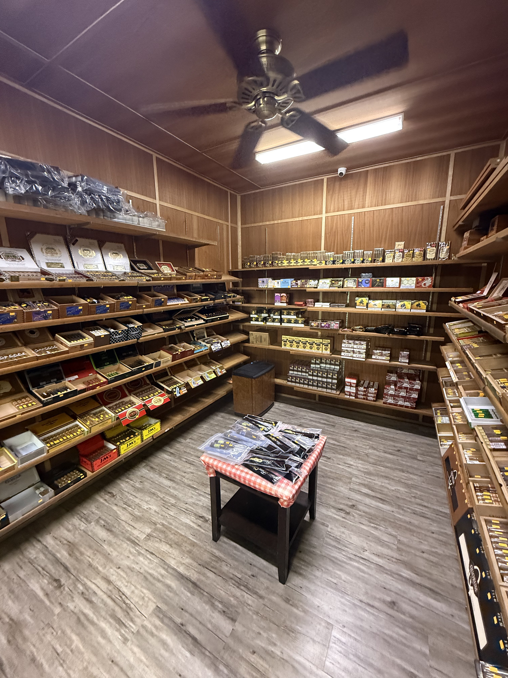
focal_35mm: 14
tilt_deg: -11.9
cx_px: 254
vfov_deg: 102.1
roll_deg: +1.0
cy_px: 339
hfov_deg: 85.7
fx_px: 274
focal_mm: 2.22
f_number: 2.2
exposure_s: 1/60
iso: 800
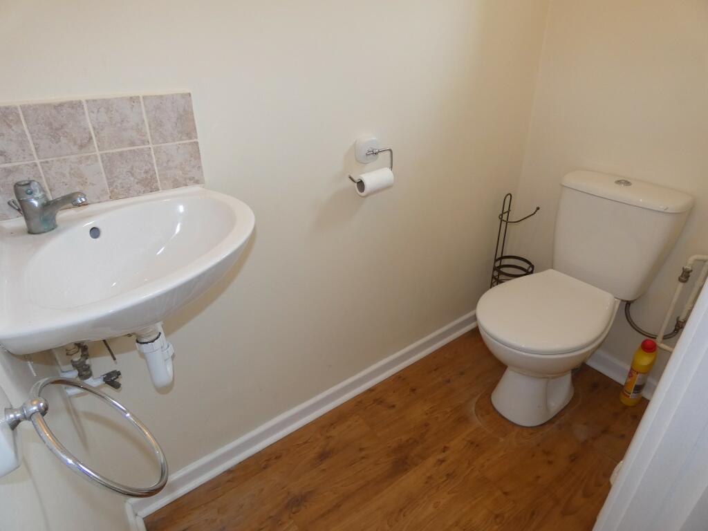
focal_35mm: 20
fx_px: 409
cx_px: 354
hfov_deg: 81.7
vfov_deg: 66.0
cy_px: 266
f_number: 2.8
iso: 200
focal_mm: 3.6
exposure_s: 1/60
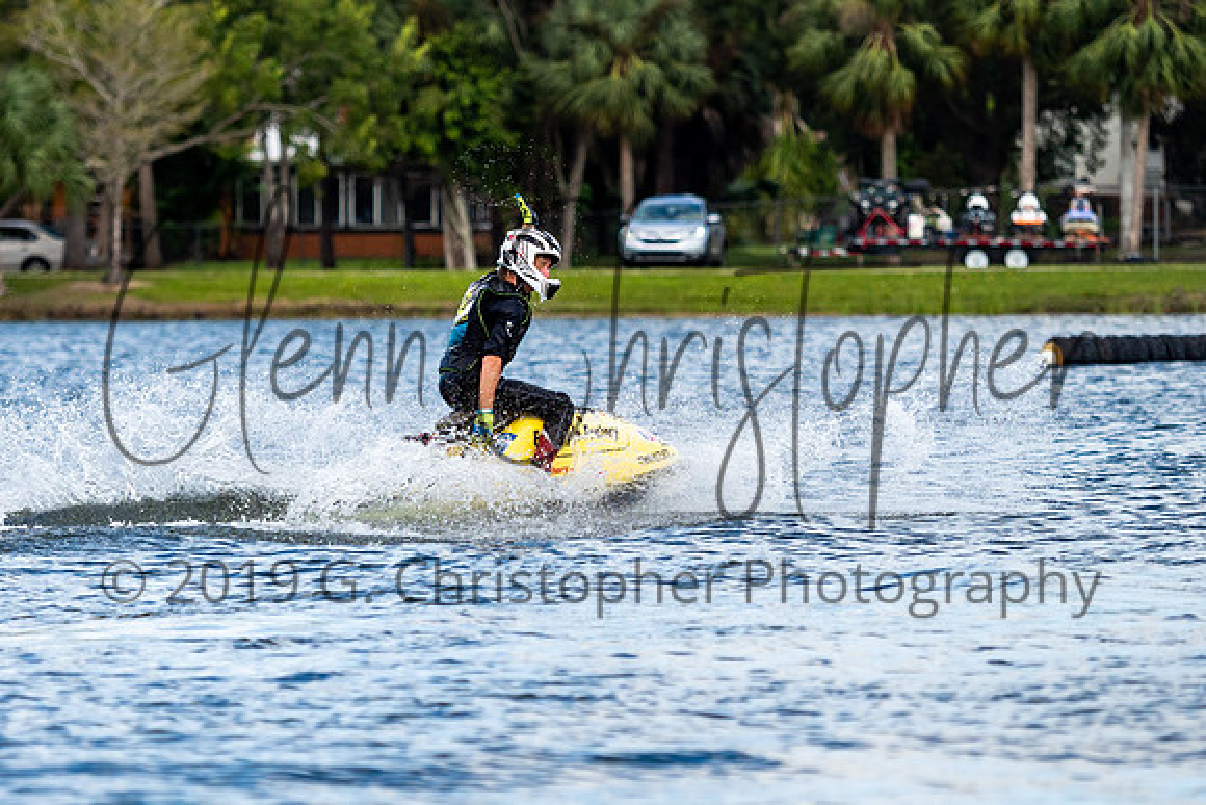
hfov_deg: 4.8
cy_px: 511
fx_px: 14449
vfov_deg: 3.2
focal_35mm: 431
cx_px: 511
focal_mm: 150
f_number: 3.2
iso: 250
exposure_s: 1/2500
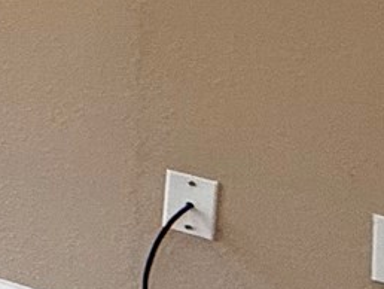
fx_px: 1232
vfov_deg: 12.0
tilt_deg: -1.1
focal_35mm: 111
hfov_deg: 9.1
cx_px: -1017
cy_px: -277
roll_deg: -0.1
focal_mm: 2.22
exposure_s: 1/120
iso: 80
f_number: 2.2
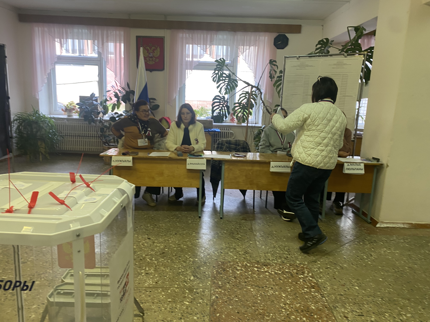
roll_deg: -2.6
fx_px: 323
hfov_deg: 67.3
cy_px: 161
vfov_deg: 53.1
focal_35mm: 26
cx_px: 215
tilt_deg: -10.6
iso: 64
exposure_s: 1/50
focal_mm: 4.25
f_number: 1.8
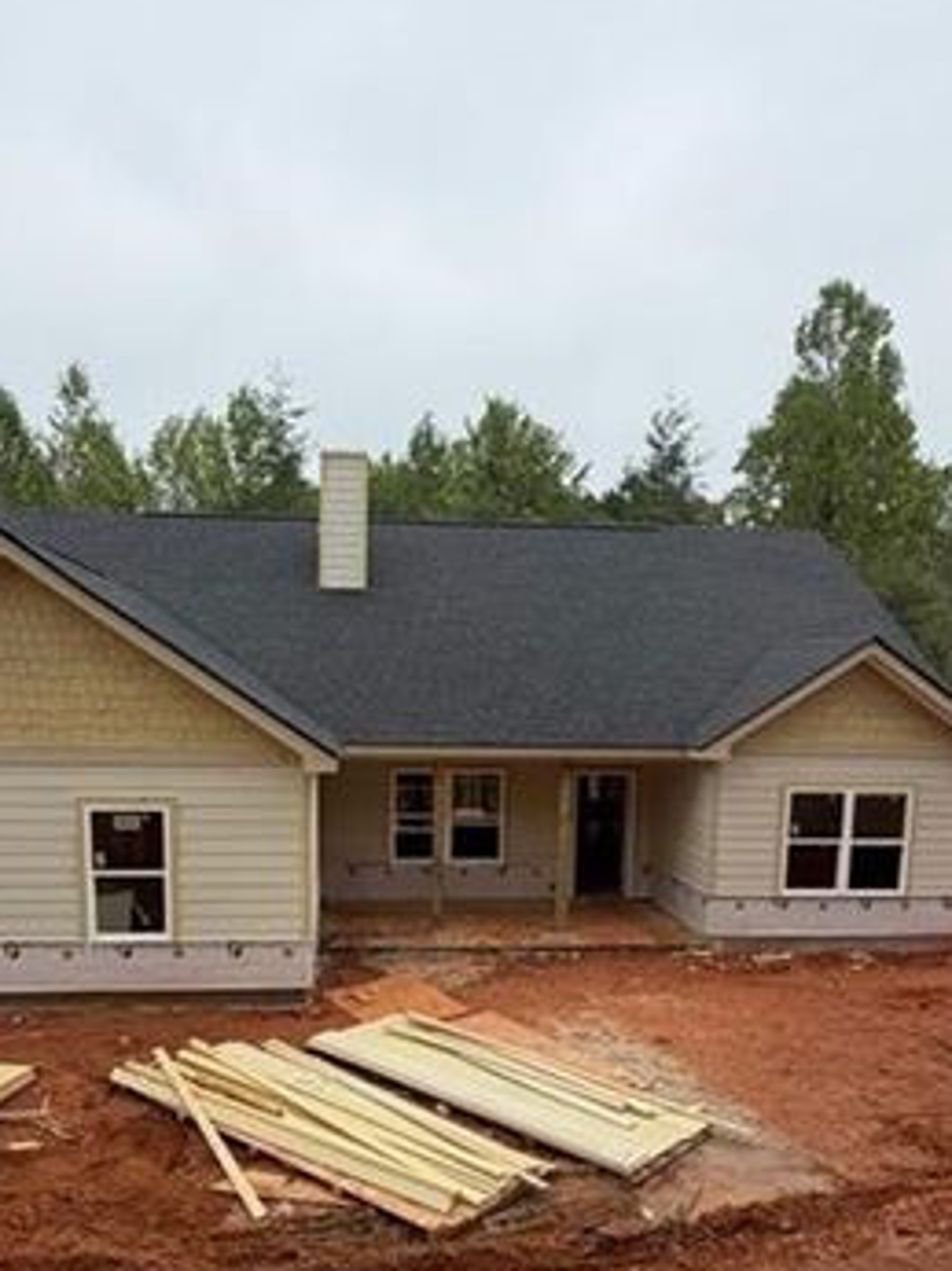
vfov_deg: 64.1
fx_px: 991
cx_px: 415
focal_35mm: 27
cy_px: 817
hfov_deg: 51.2
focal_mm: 2.22
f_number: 2.2
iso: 25
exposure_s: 1/770
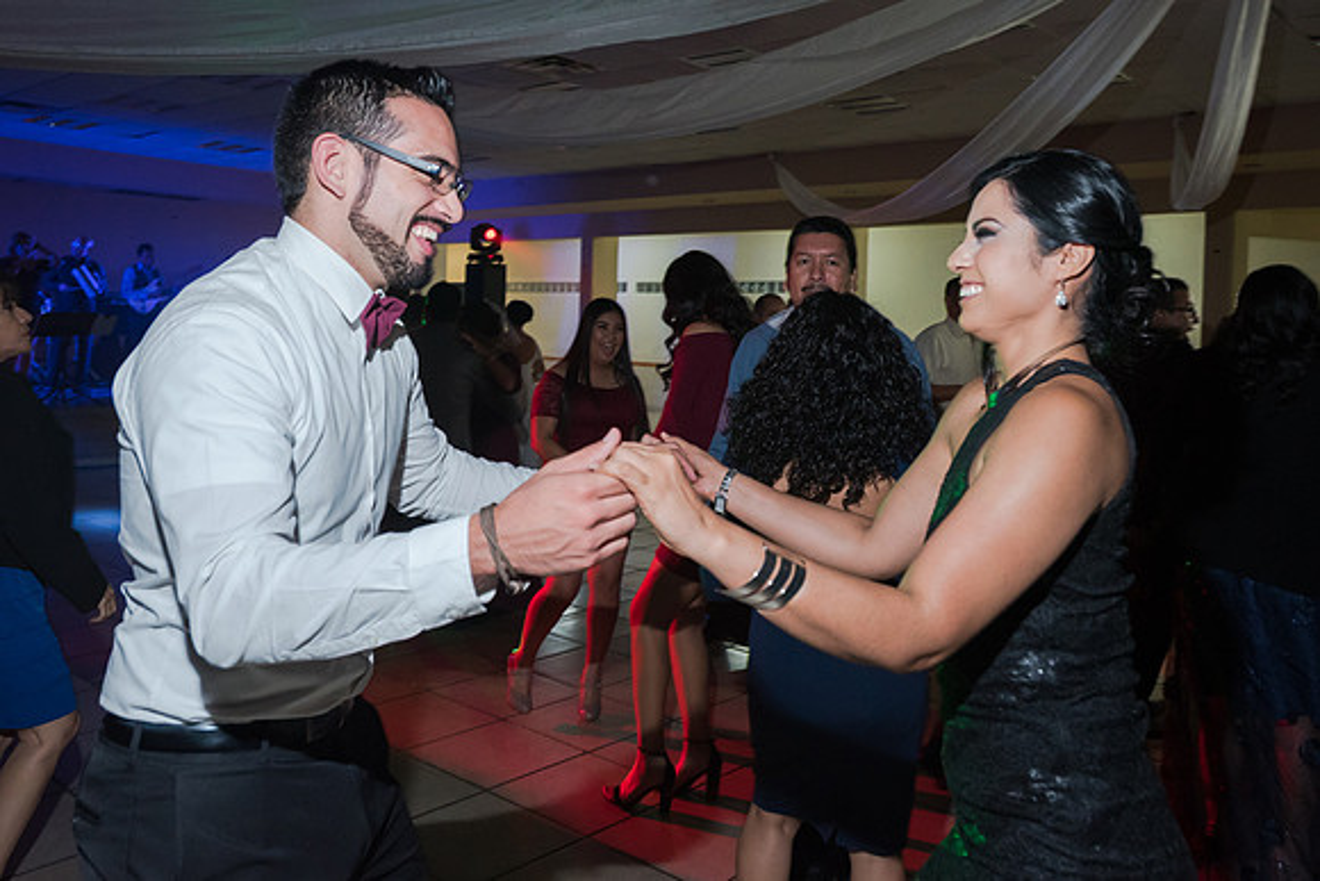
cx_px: 666
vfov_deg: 42.6
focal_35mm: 31
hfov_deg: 61.0
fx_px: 1120
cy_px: 333
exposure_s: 1/125
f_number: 3.5
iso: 1600
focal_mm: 24
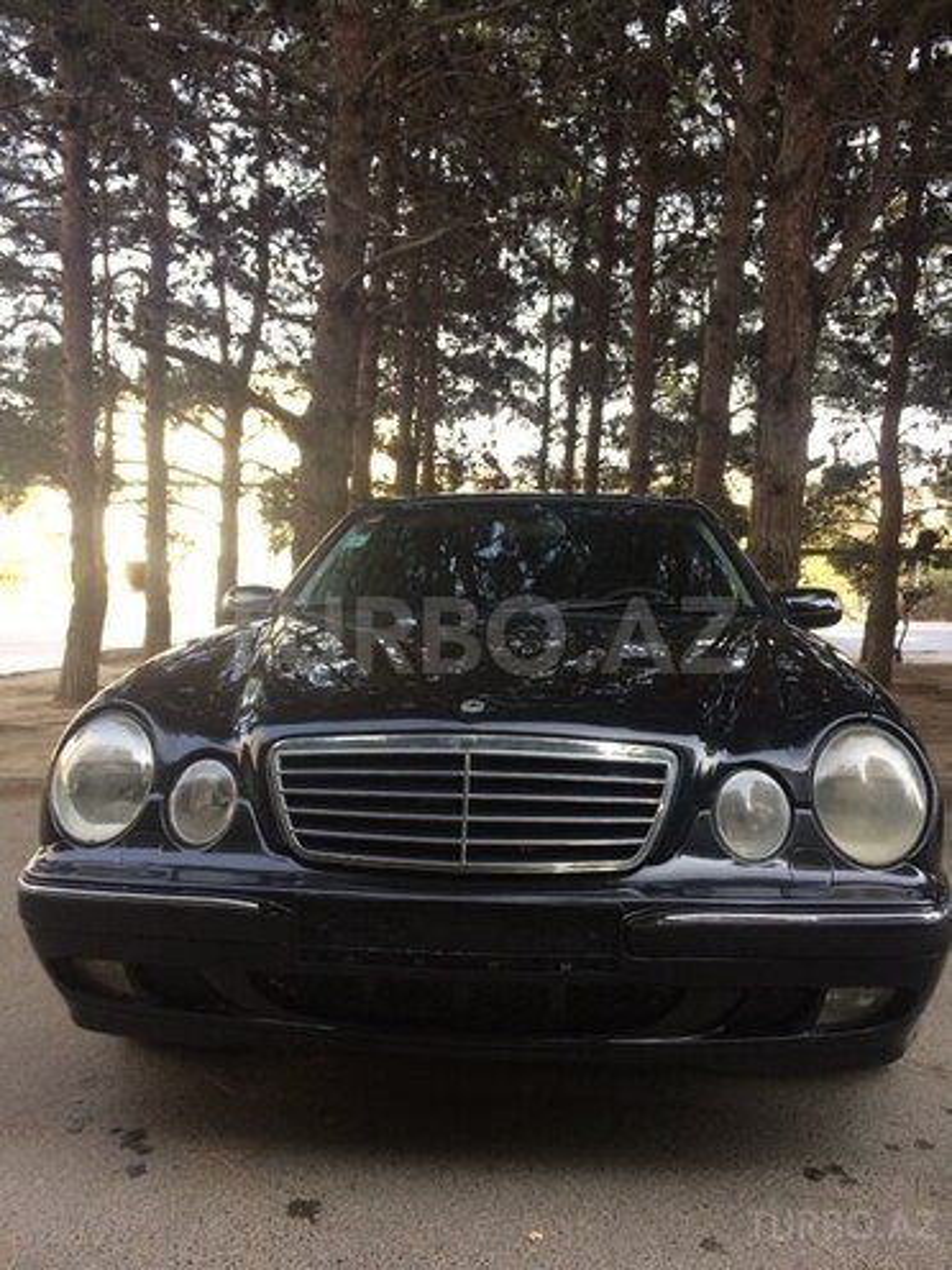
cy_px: 635
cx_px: 476
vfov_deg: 61.7
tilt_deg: -5.0
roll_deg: -0.3
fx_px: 1063
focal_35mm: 29
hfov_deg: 48.2
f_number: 2.2
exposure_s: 1/103
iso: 32
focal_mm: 4.15
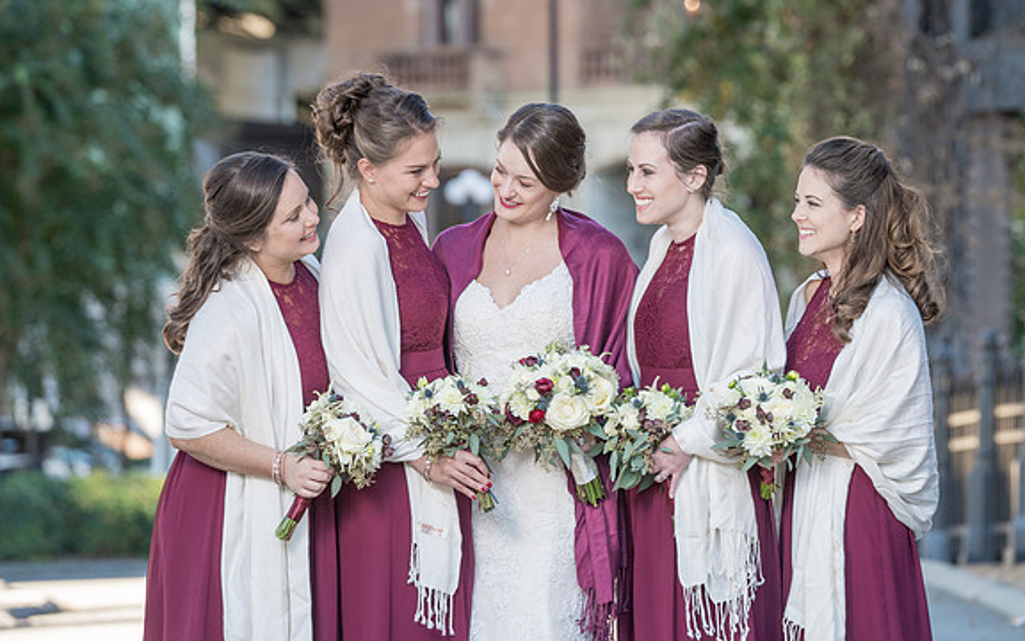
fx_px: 6313
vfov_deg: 5.8
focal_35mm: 226
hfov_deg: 9.3
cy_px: 295
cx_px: 545
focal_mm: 200
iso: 640
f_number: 5.6
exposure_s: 1/200
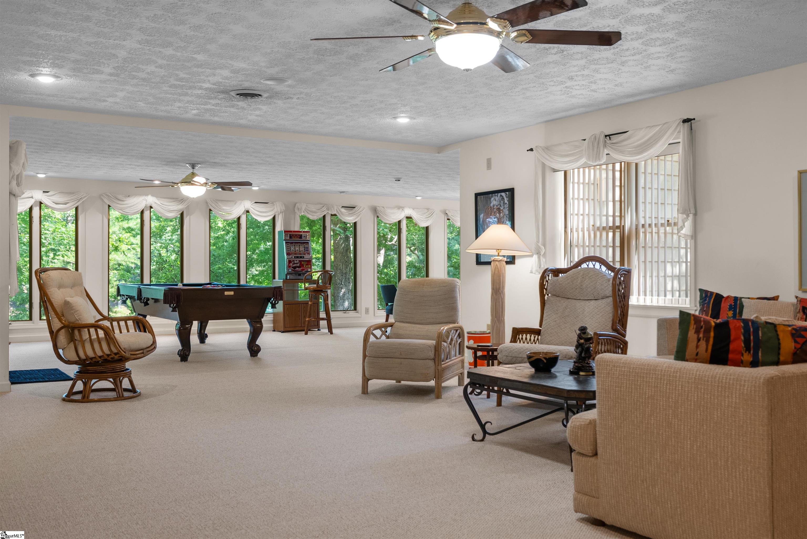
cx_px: 404
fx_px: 785
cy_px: 270
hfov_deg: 54.4
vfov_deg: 37.9
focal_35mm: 35
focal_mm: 35
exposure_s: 1/3
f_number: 8
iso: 200
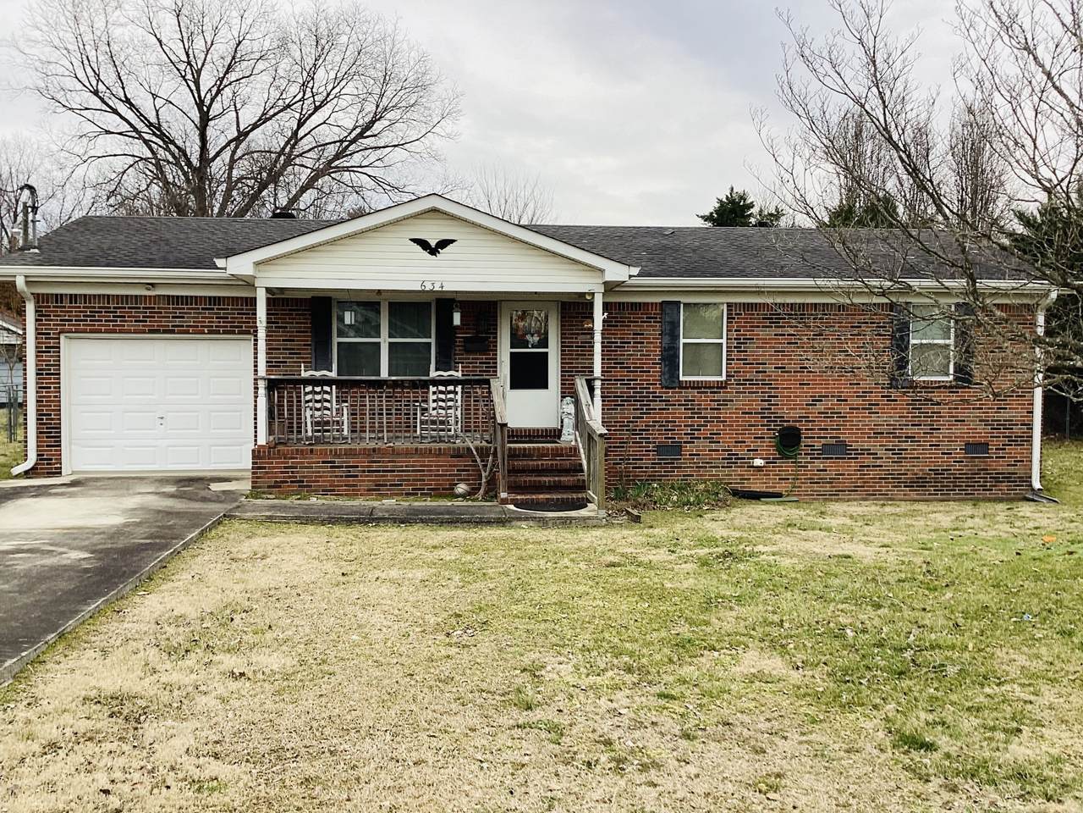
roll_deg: +0.7
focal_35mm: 31
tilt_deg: -2.2
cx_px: 542
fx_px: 970
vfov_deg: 45.4
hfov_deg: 58.4
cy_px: 406
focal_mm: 3.3
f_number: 2.4
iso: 32
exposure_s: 1/120
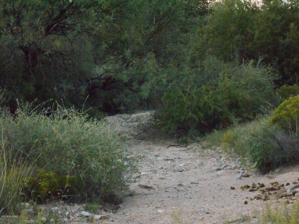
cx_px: 150
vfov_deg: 11.4
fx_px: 1123
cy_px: 112
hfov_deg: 15.2
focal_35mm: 130
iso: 1600
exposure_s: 1/60
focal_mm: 23
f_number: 6.5
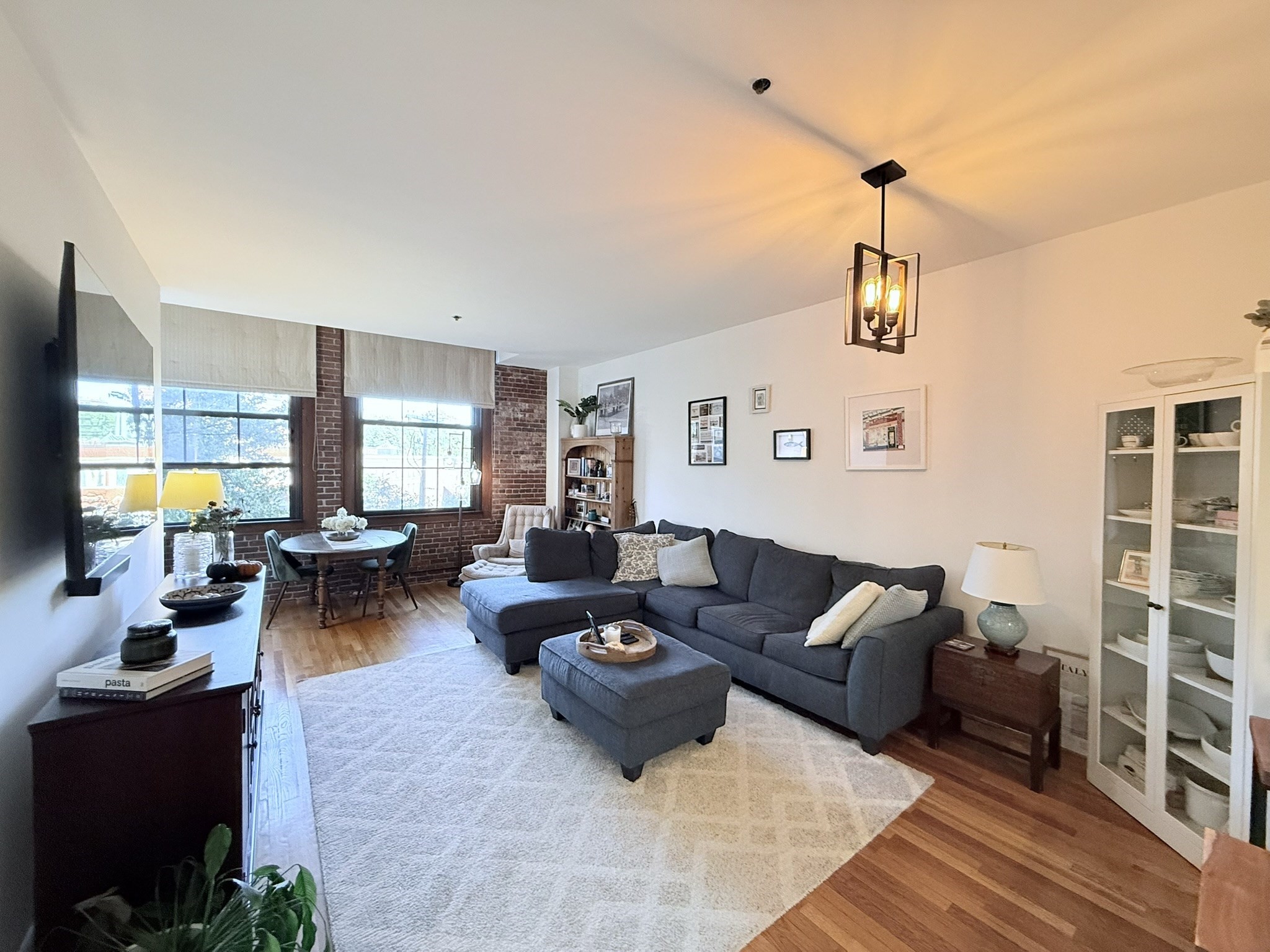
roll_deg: -0.4
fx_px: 514
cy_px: 476
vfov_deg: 85.7
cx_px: 635
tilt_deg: -1.2
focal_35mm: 14
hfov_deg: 102.1
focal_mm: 2.22
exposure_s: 1/60
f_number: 2.2
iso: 400
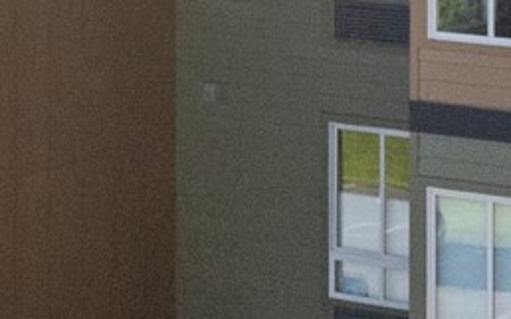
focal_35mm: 202
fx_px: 2812
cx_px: -253
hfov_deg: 10.1
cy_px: -216
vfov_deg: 6.4
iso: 290
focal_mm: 12.29
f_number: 2.8
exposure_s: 1/2500
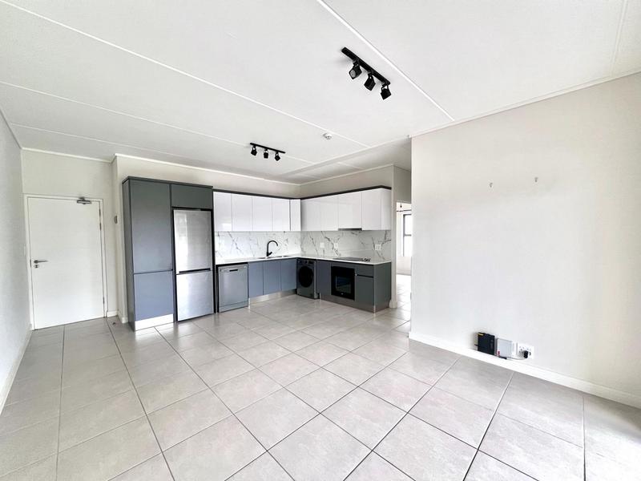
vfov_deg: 89.9
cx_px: 320
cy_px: 240
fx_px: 241
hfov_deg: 106.2
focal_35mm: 13
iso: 160
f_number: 1.8
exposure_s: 1/99
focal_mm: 1.57
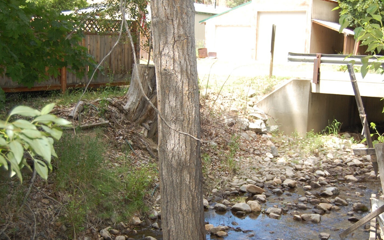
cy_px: 144
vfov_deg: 23.5
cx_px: 207
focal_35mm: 55
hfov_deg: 36.9
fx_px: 576
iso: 400
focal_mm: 30
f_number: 4.2
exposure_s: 1/500
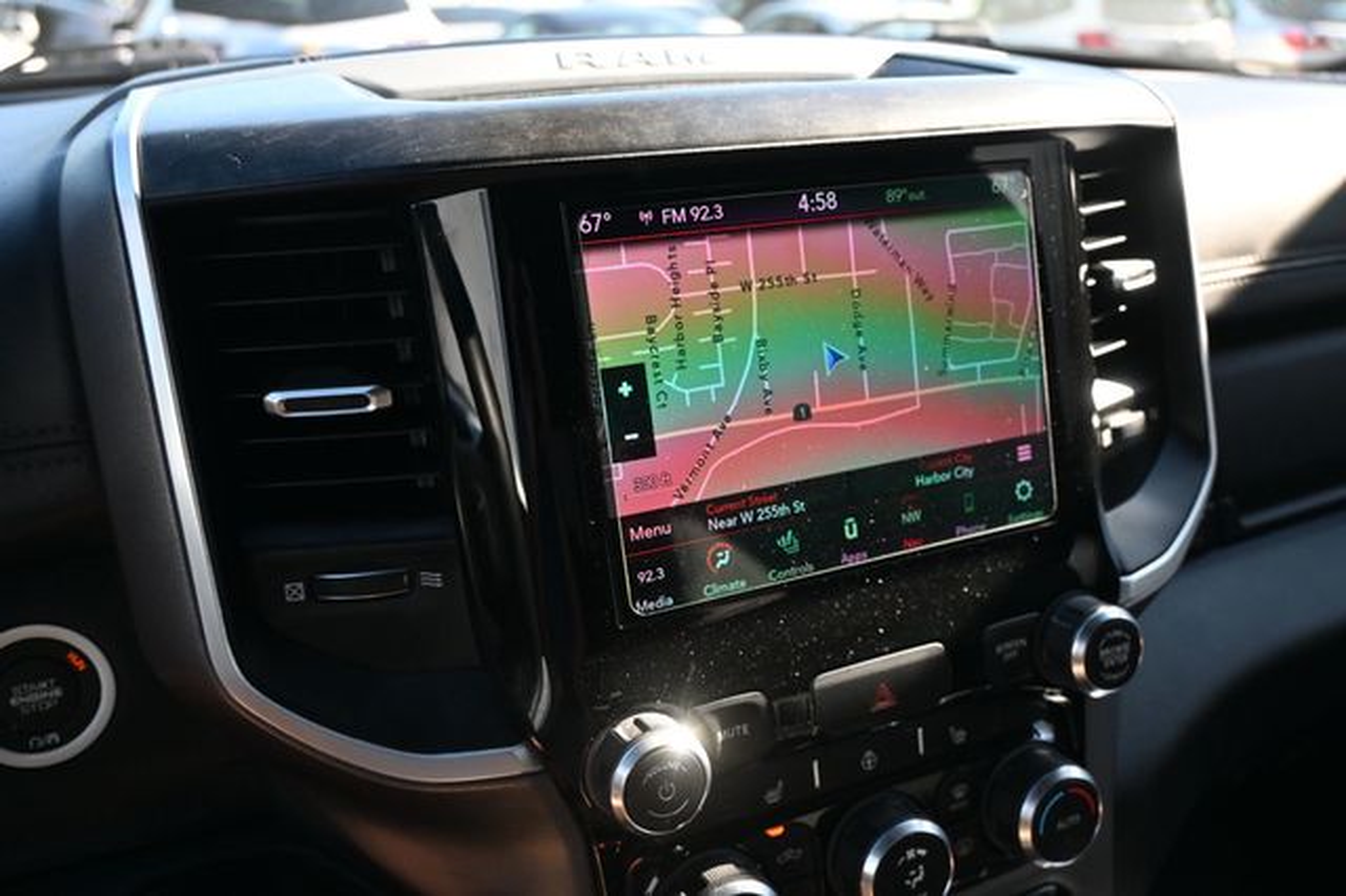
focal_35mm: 29
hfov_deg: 63.2
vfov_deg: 44.6
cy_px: 448
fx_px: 1093
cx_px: 673
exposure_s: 1/200
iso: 400
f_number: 3.8
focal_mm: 19.5
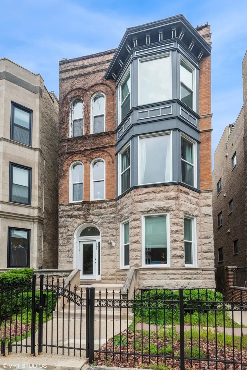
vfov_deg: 93.3
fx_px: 175
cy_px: 185
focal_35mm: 17
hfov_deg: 70.5
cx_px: 124
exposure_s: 1/640
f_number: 8
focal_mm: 17
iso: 320
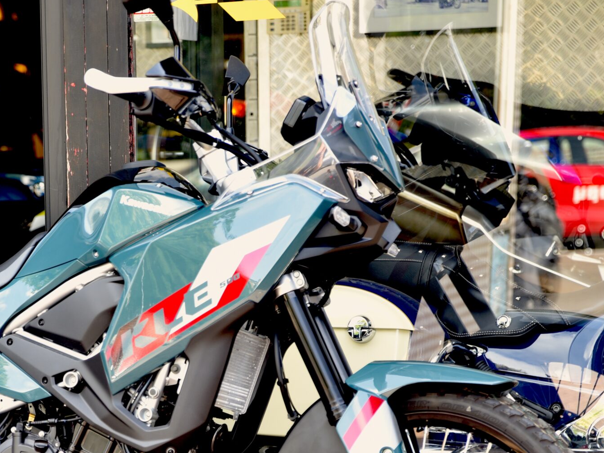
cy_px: 365
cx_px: 101
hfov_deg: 15.3
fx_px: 2233
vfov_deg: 11.5
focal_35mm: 128
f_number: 4
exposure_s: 1/60
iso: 100
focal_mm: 70
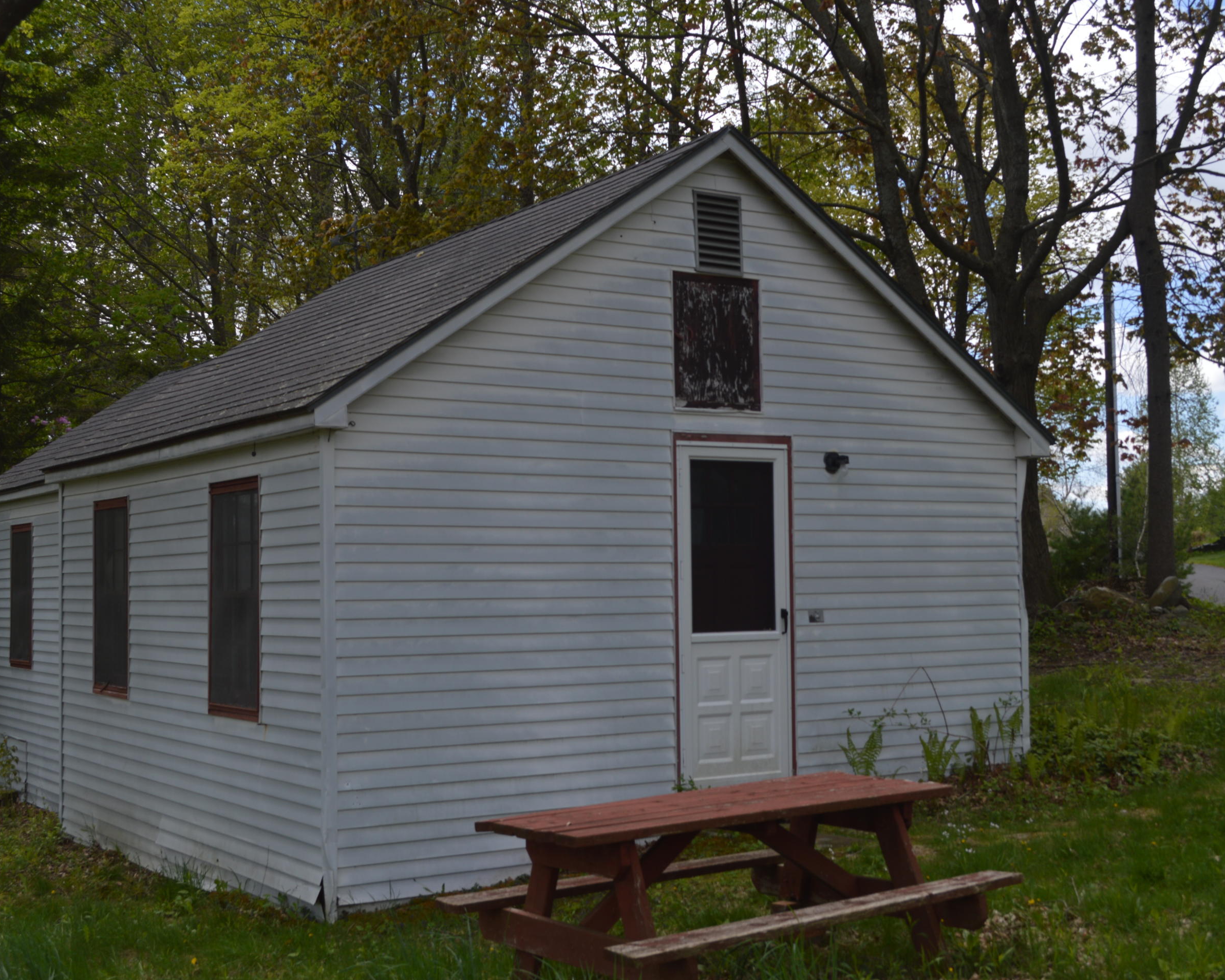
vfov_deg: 32.7
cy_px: 491
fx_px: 1668
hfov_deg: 40.3
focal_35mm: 46
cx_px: 625
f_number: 7.1
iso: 100
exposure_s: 1/200
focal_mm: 26
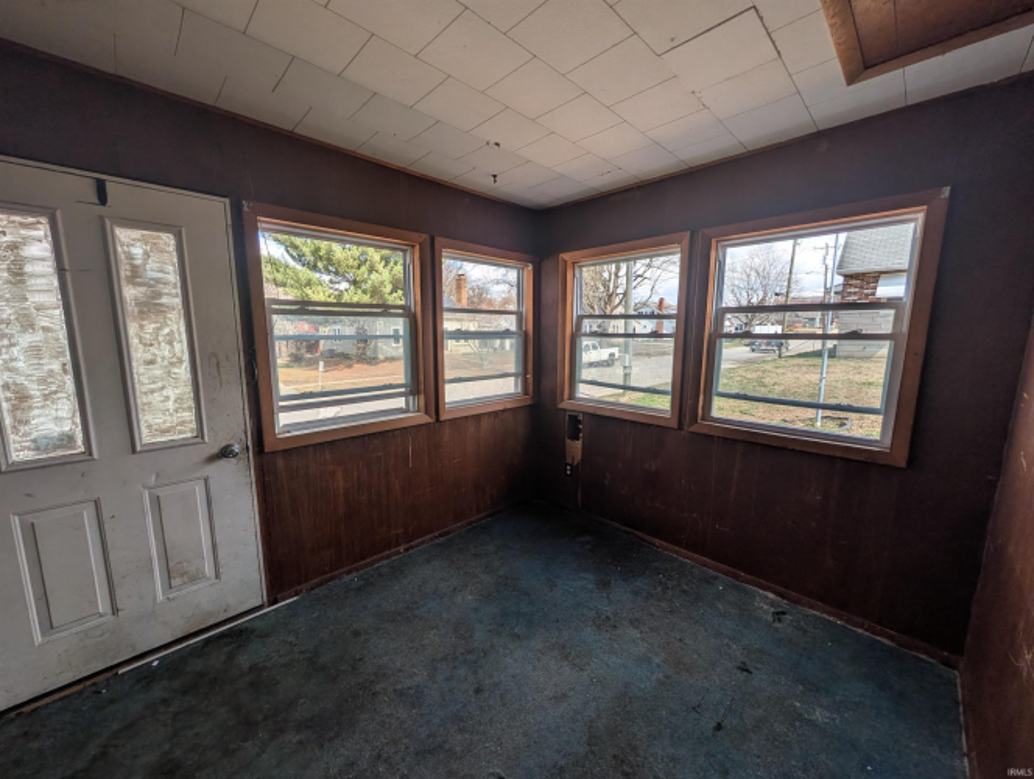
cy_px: 390
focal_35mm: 12
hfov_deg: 110.5
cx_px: 517
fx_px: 359
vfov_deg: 94.6
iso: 47
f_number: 1.7
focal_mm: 2.02
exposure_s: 1/976
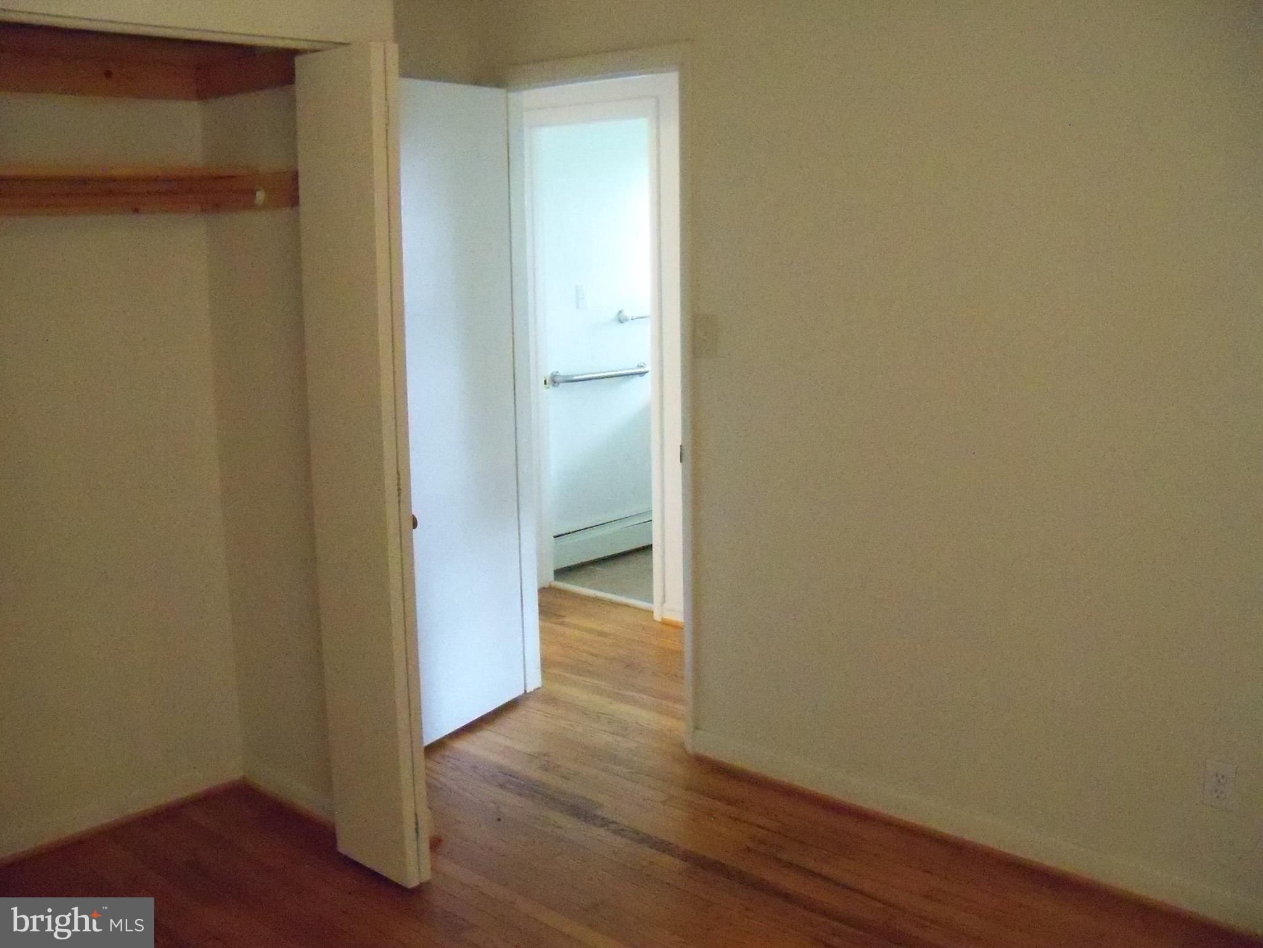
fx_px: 1277
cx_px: 632
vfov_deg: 40.7
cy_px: 474
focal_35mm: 35
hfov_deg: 52.6
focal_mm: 6.2
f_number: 3.5
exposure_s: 1/30
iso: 1600
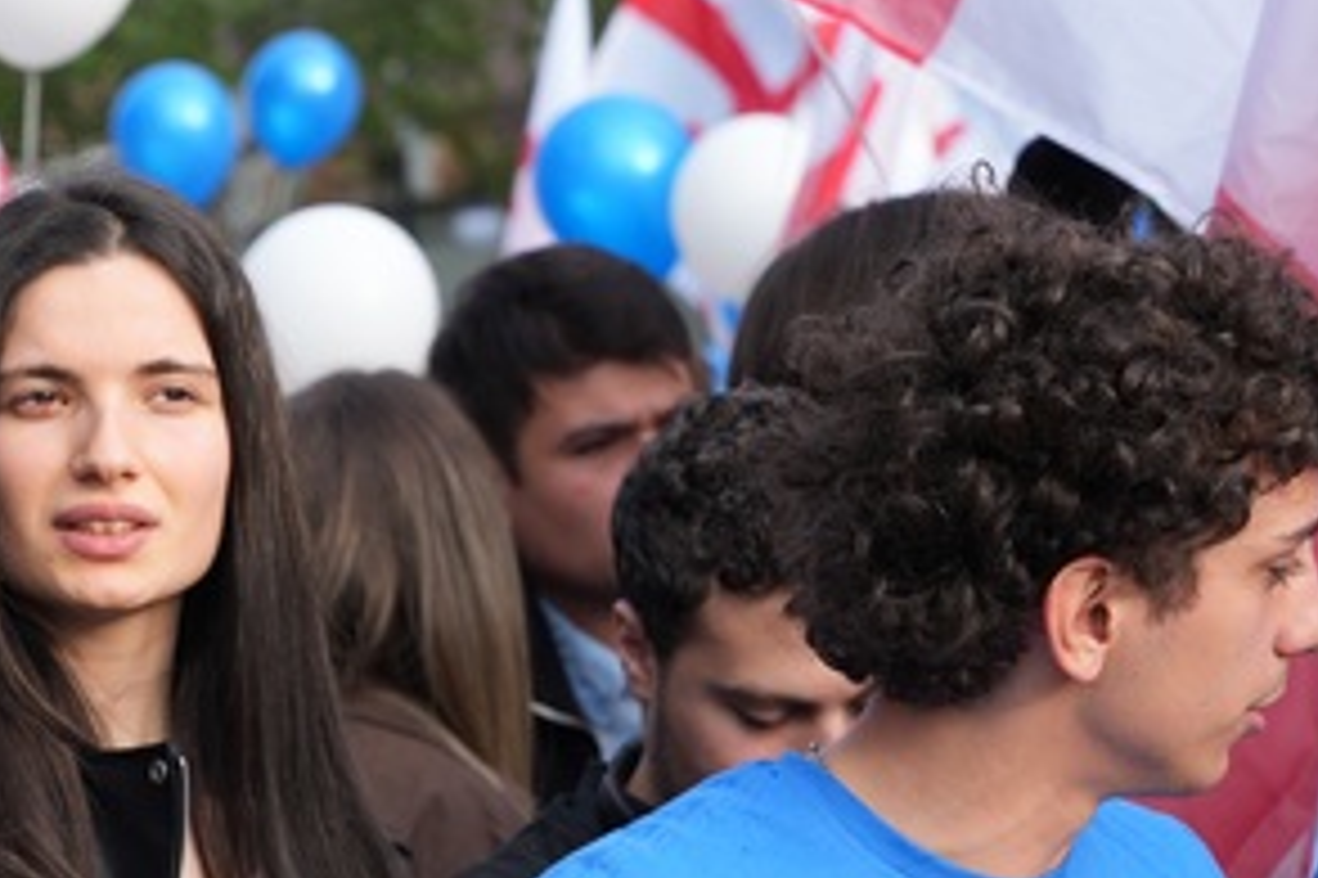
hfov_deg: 10.5
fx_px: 6989
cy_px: 934
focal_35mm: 191
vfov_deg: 7.1
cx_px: -450
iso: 125
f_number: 5
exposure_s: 1/125
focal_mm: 70
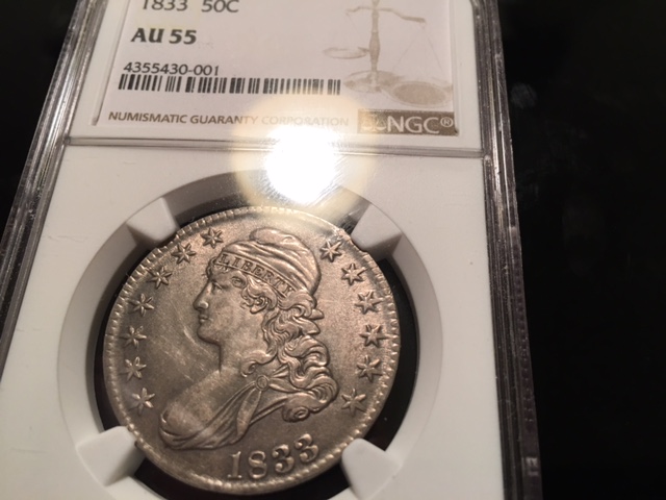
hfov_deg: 61.7
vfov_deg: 48.2
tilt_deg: -64.0
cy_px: 250
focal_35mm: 29
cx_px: 333
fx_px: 558
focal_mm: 4.15
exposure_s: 1/30
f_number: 2.2
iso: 40
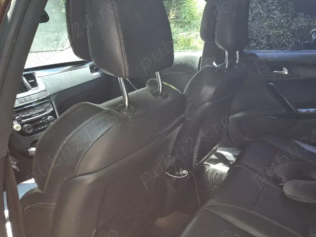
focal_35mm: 32
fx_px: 292
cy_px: 153
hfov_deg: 55.5
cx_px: 214
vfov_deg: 43.7
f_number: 1.8
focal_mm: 5.4
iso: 64
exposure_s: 1/50
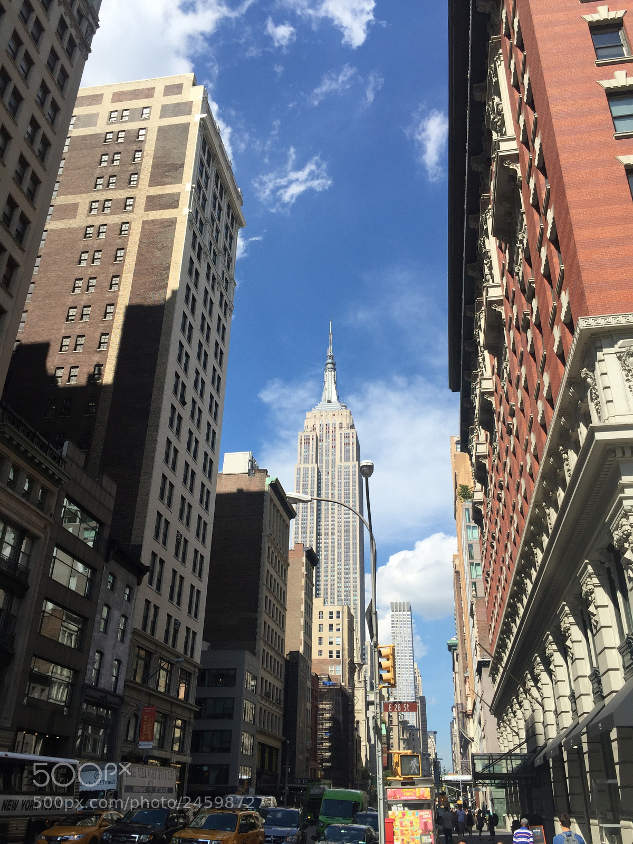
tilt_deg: +30.2
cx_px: 316
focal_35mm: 29
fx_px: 707
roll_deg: -1.2
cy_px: 422
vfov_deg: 61.7
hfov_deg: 48.2
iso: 32
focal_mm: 4.15
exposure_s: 1/2198
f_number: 2.2
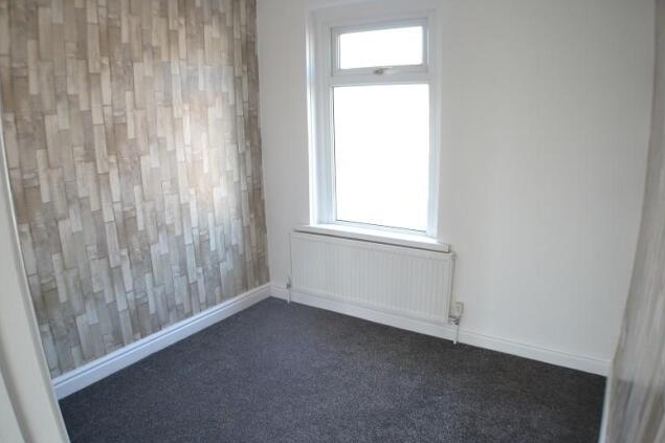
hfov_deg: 60.3
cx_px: 334
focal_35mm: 31
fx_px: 572
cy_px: 220
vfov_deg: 42.3
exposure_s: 1/60
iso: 500
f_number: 3.8
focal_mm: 20
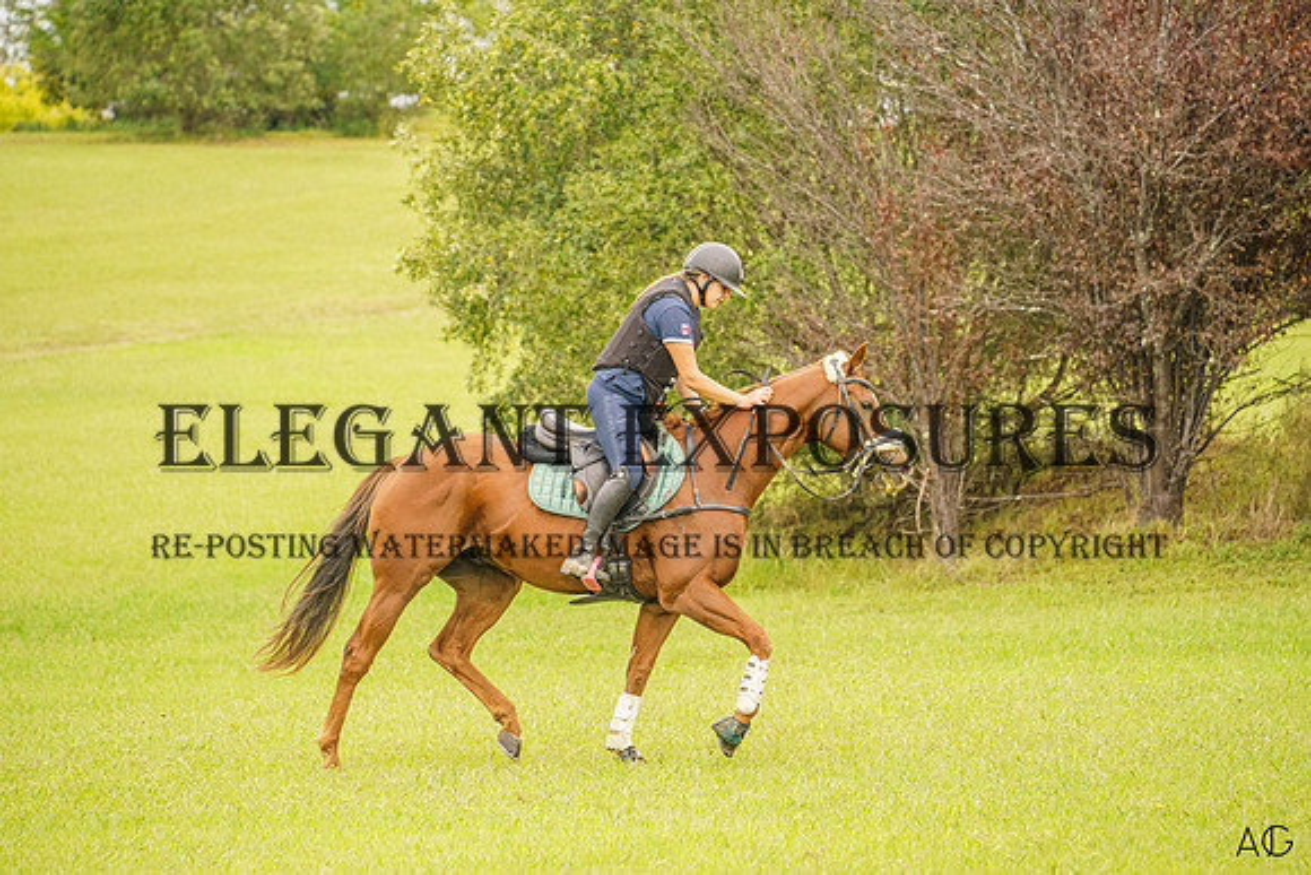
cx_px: 656
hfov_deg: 9.8
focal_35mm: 210
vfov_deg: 6.5
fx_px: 7657
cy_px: 460
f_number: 5.6
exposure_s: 1/1600
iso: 1600
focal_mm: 200
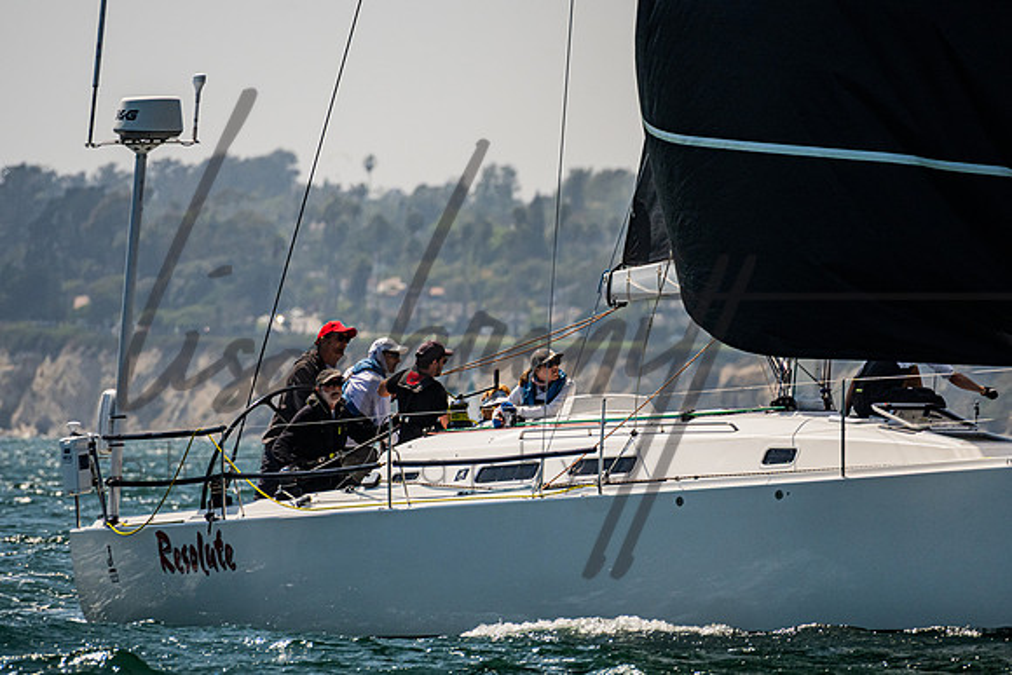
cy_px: 250
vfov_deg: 2.5
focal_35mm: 555
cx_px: 499
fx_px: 15603
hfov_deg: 3.7
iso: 500
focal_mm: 400
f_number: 8
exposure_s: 1/4000
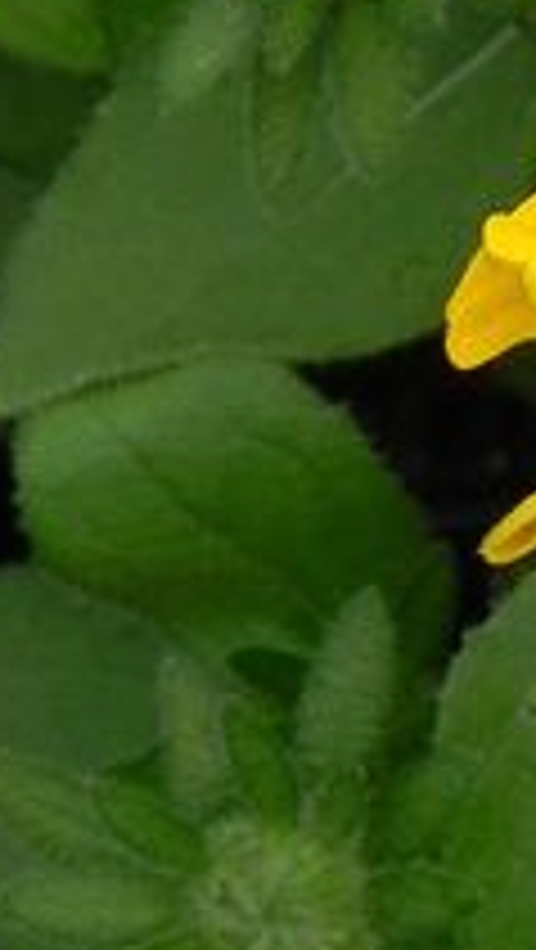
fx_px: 7817
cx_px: 1288
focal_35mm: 310
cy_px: -783
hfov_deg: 3.9
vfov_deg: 6.8
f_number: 4.5
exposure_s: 1/400
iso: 160
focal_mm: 13.4
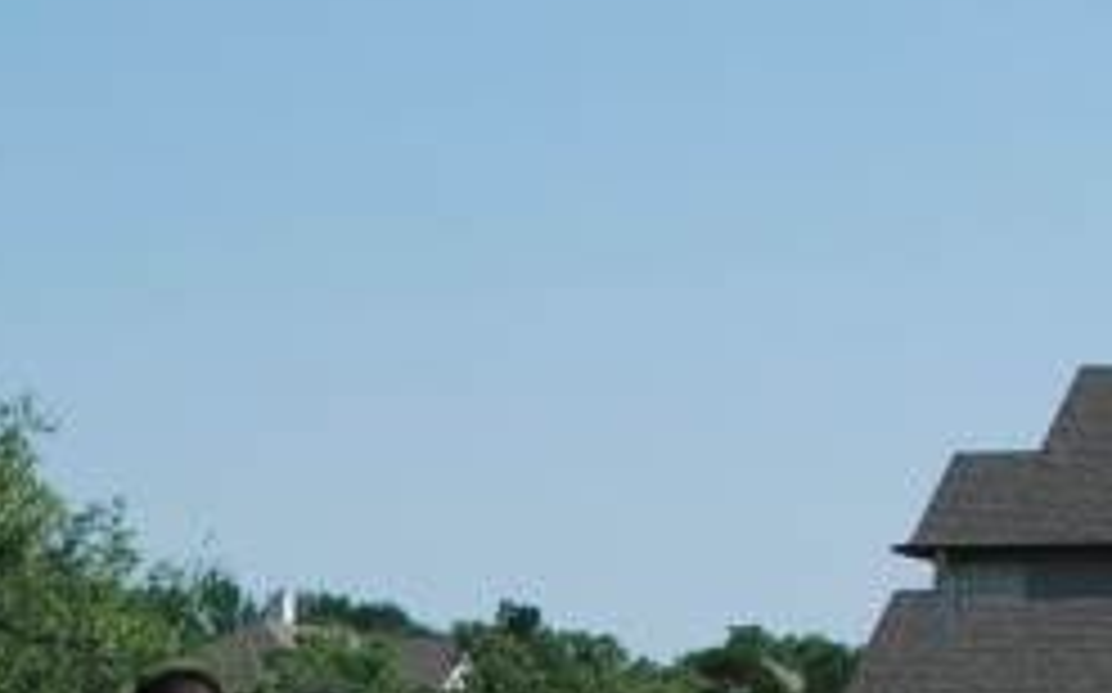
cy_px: 1253
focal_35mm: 127
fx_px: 3846
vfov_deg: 9.8
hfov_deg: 16.1
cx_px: -32
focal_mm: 20
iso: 100
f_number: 8
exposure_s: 1/250
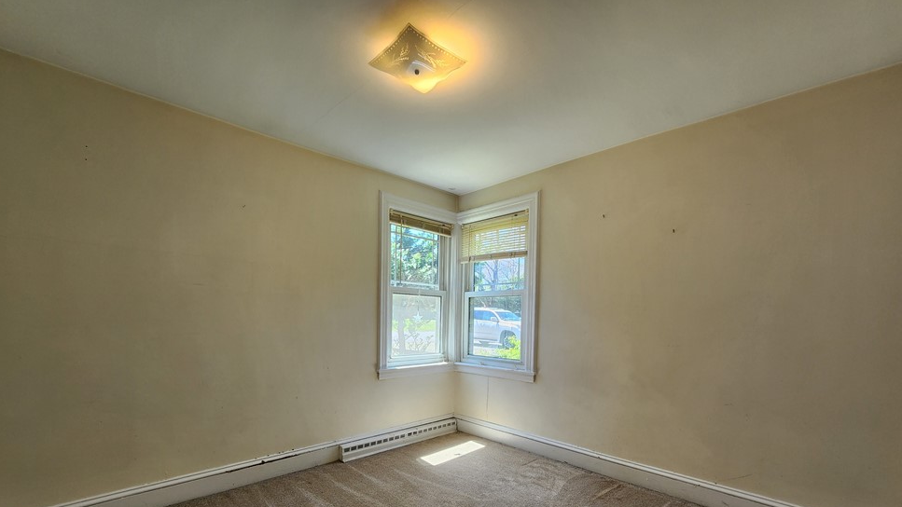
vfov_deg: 68.5
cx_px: 439
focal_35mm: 15
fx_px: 359
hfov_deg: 103.0
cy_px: 339
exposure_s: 1/60
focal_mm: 2.2
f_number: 2.2
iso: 64
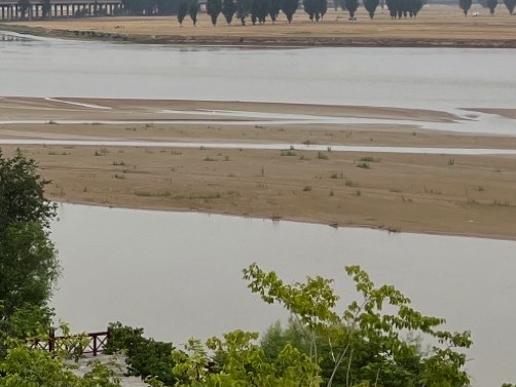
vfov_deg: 13.5
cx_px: -263
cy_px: -96
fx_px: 1581
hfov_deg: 16.8
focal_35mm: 106
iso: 50
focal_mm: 5.1
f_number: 1.6
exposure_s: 1/4310
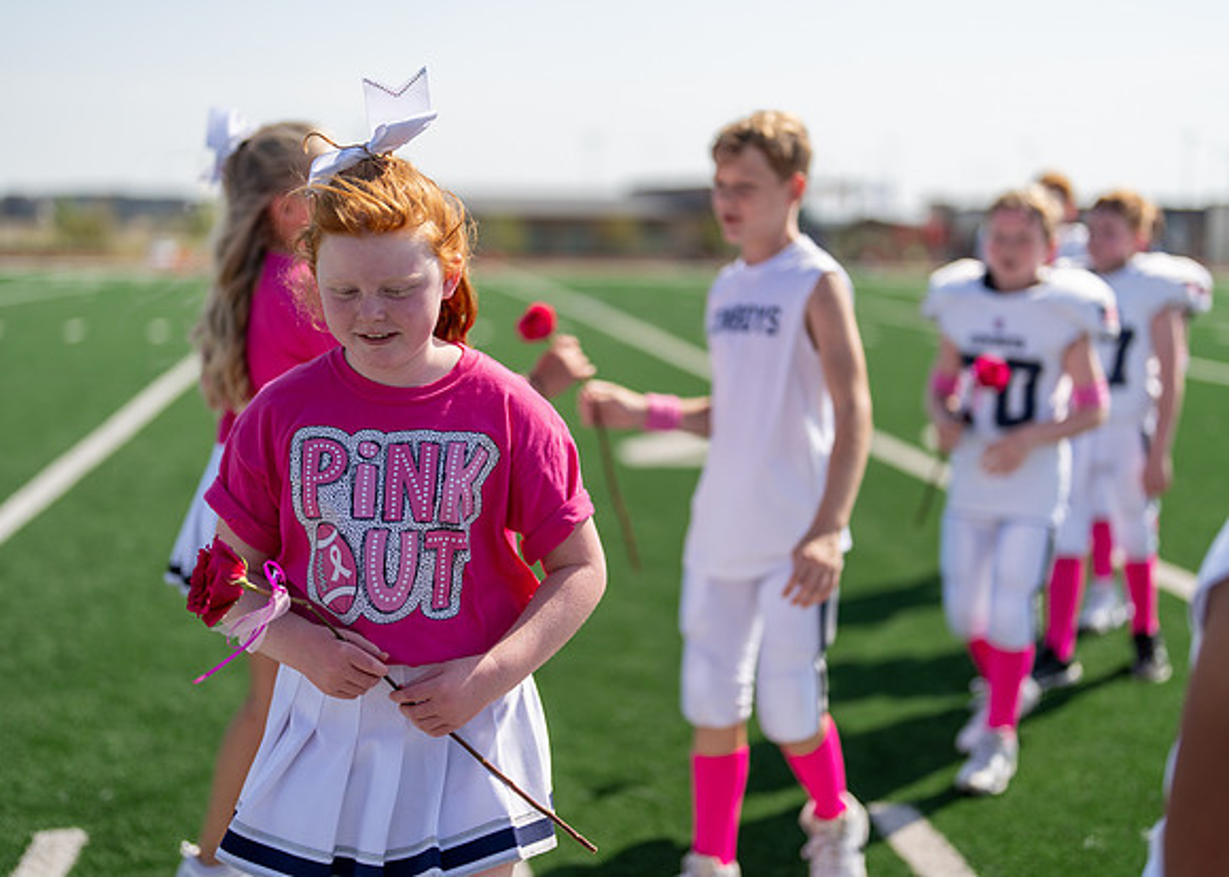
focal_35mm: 52
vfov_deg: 27.0
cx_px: 614
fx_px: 1828
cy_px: 438
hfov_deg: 37.2
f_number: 1.2
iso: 100
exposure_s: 1/10000
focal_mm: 50
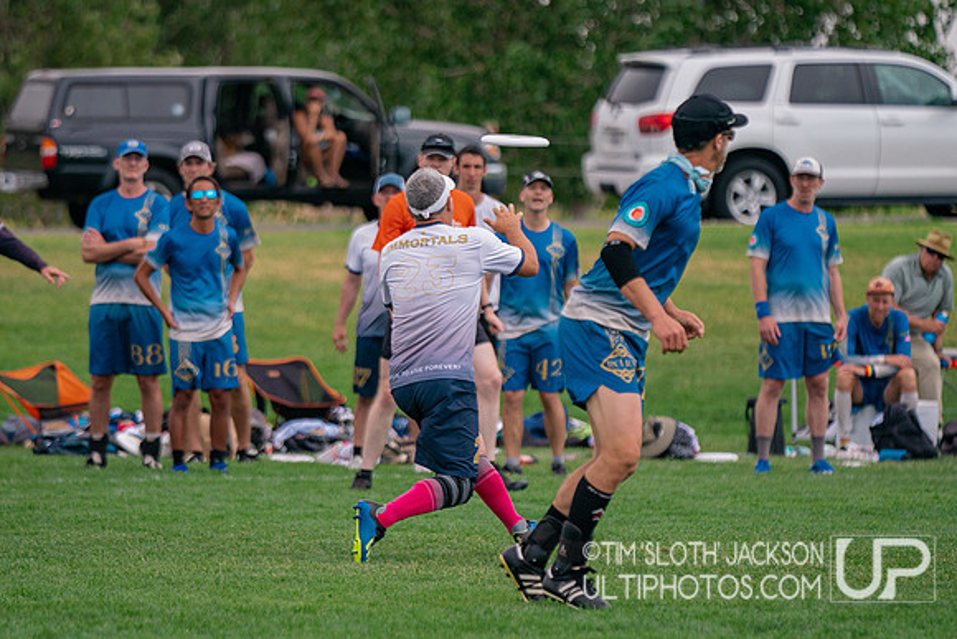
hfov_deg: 6.8
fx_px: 8025
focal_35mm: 302
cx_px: 389
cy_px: 327
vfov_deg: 4.6
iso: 500
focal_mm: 200
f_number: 2.8
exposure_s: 1/6400
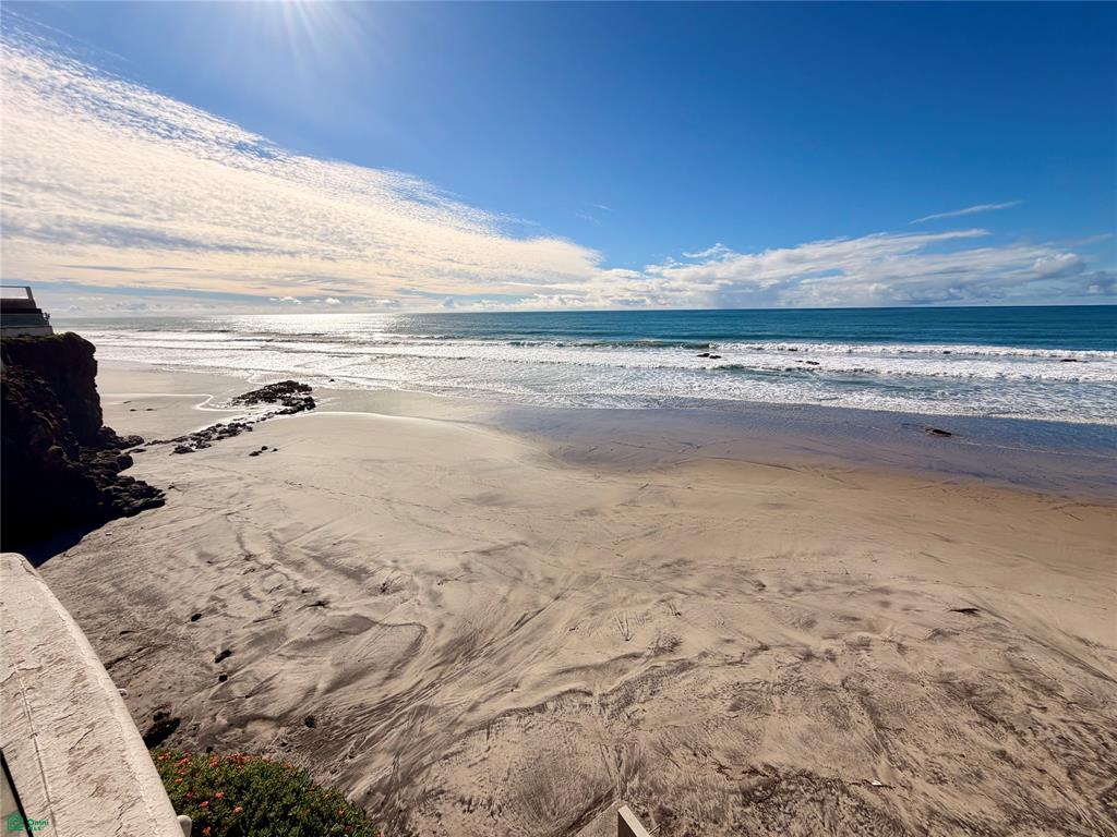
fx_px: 452
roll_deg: +1.1
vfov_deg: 85.7
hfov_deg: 102.1
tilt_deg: -12.6
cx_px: 558
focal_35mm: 14
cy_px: 418
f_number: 2.2
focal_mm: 2.22
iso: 20
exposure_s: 1/3125
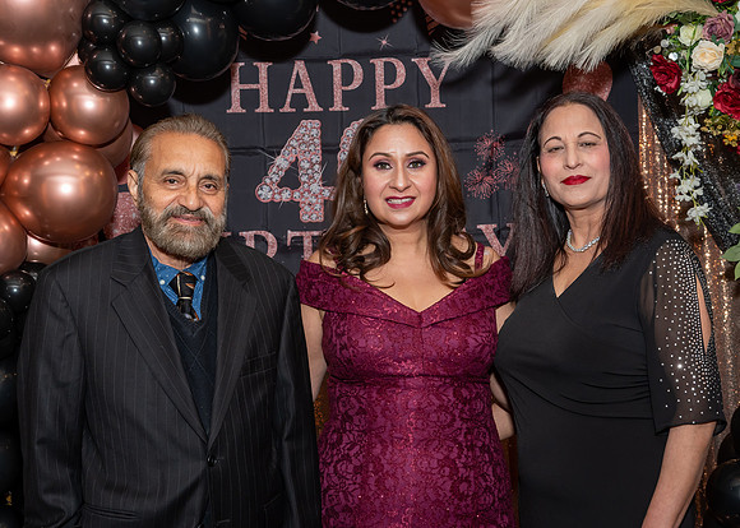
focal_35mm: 56
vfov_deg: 25.2
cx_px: 329
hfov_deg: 34.8
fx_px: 1181
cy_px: 258
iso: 500
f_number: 8
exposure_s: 1/250
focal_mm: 34
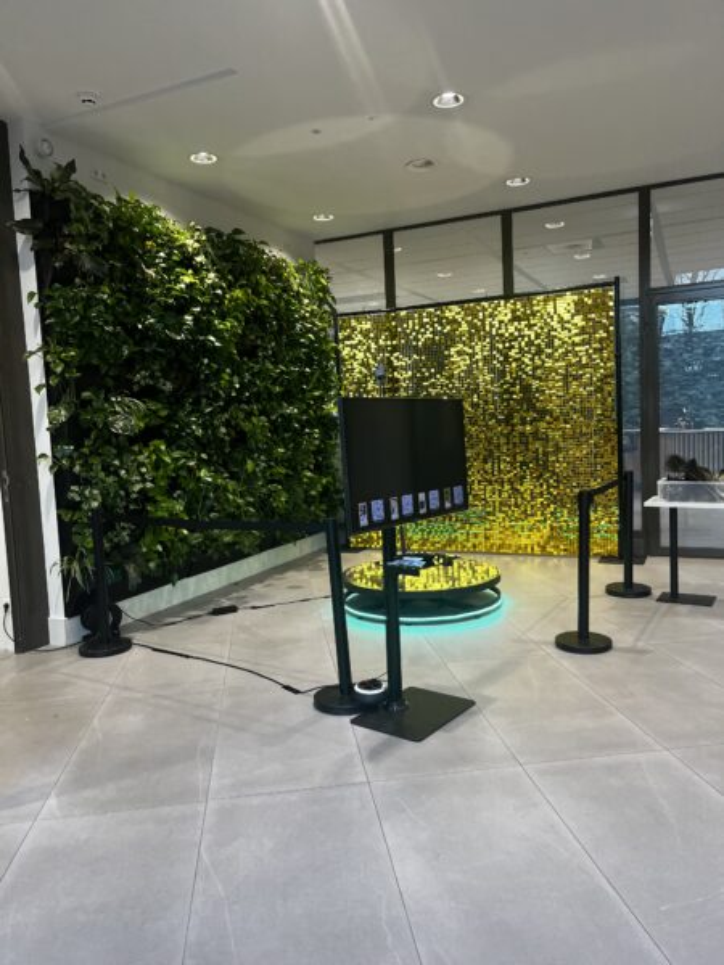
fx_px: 725
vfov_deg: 67.3
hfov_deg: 53.1
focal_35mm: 26
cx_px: 362
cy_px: 482
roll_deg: +2.8
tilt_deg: -6.1
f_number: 1.6
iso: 125
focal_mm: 5.1
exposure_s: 1/110
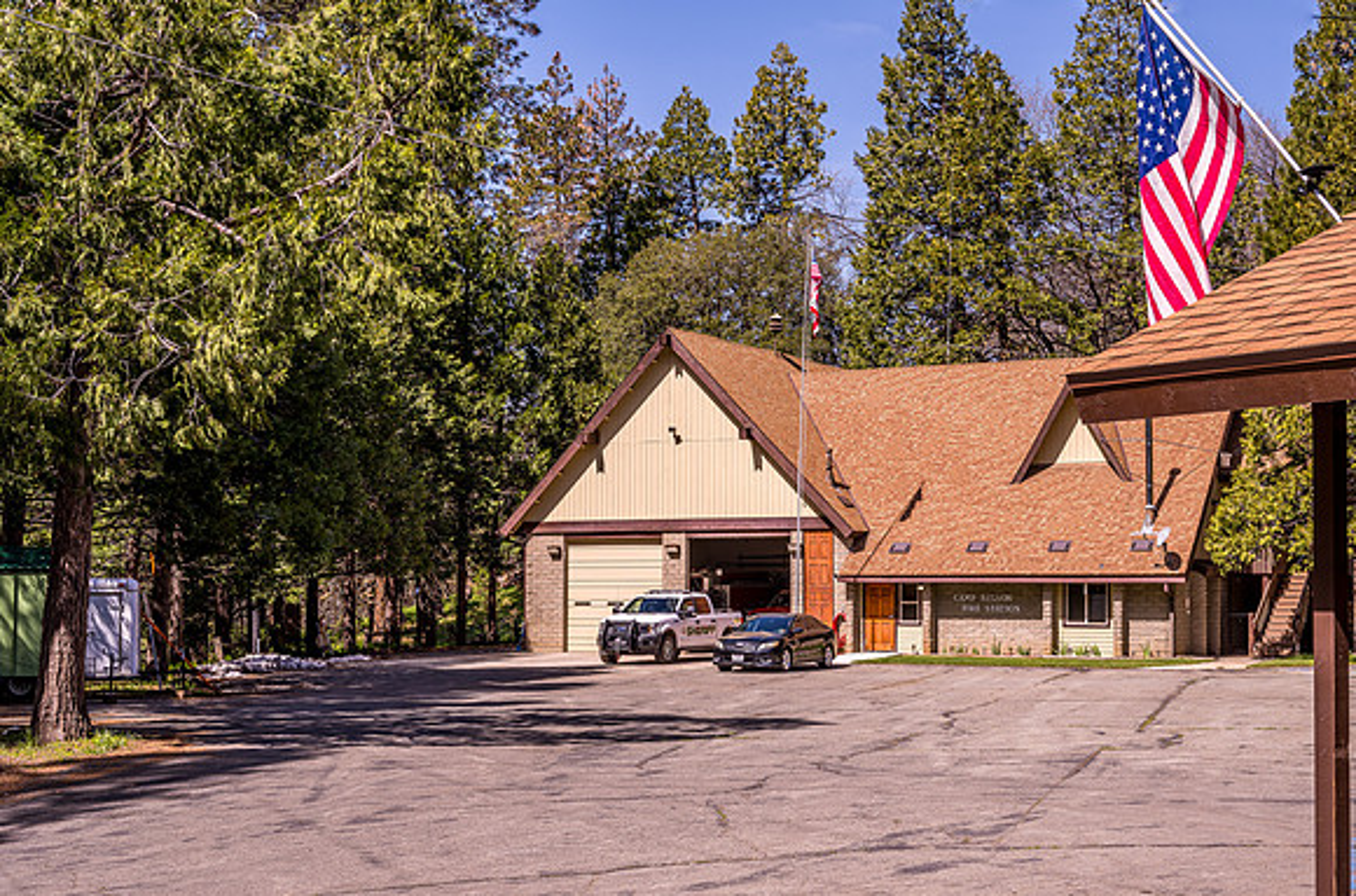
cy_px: 509
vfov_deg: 26.3
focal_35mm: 51
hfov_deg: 39.0
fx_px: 1911
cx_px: 742
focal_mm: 44
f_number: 11
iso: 64
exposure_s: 1/60
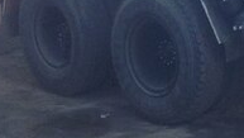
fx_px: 797
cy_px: -45
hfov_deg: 15.6
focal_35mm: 123
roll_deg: +2.4
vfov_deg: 9.7
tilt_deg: -5.3
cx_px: 401
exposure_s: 1/122
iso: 50
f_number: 2.4
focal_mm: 4.12
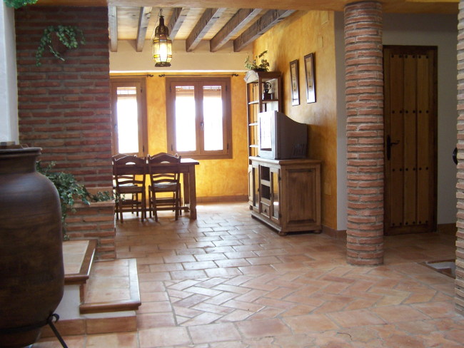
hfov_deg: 49.0
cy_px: 174
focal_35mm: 38
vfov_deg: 37.7
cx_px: 232
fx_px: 510
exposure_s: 1/20
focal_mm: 6.3
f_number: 2.8
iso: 140
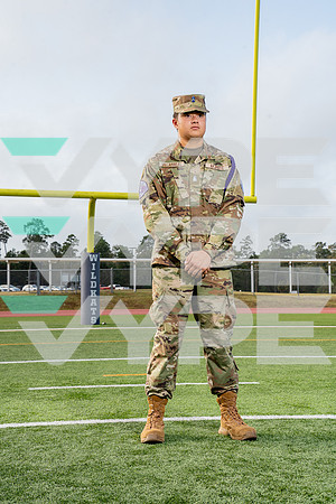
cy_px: 252
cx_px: 168
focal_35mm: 61
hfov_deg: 22.3
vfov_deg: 32.9
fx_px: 854
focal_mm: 61
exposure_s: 1/250
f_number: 10
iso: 320
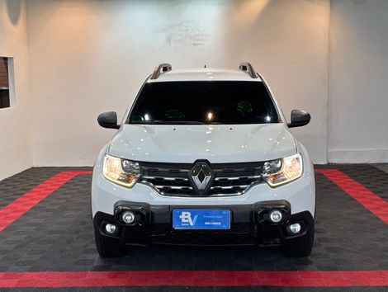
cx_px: 194
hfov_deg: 36.8
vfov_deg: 28.1
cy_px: 146
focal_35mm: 52
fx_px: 584
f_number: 1.6
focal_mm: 5.96
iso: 50
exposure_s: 1/126
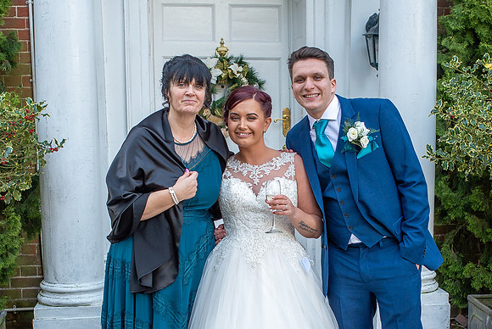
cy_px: 263
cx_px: 272
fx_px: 1019
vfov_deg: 18.2
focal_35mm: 75
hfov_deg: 27.1
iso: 250
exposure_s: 1/160
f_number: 4
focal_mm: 35
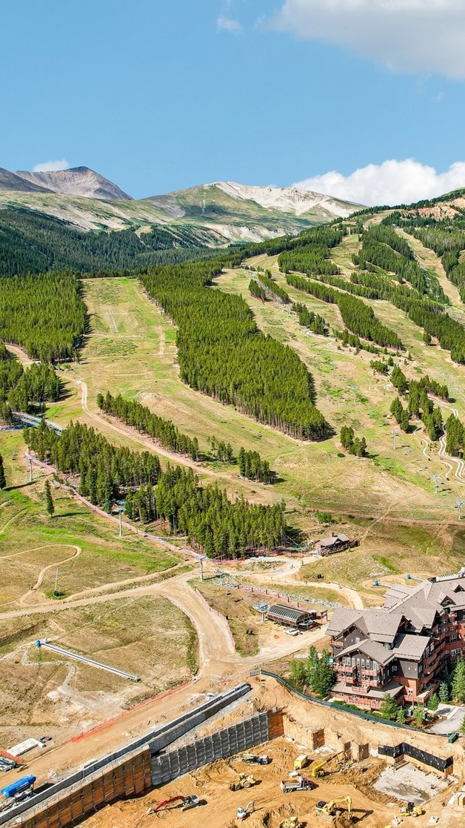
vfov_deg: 56.6
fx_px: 767
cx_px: 507
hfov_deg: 30.3
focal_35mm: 35
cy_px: 412
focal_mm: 8.4
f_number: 2.8
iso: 110
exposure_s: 1/2000
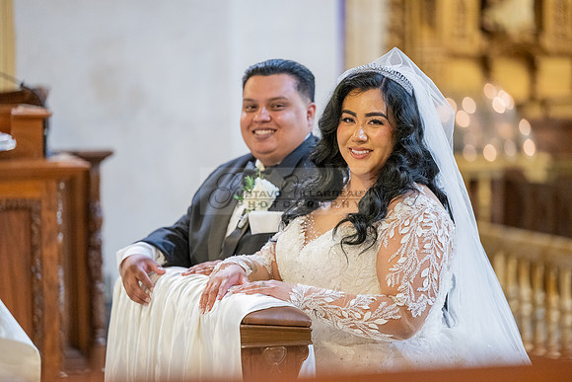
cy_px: 191
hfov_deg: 12.4
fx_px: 2622
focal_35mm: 165
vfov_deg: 8.3
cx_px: 286
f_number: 2.8
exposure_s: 1/100
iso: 2000
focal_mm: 165
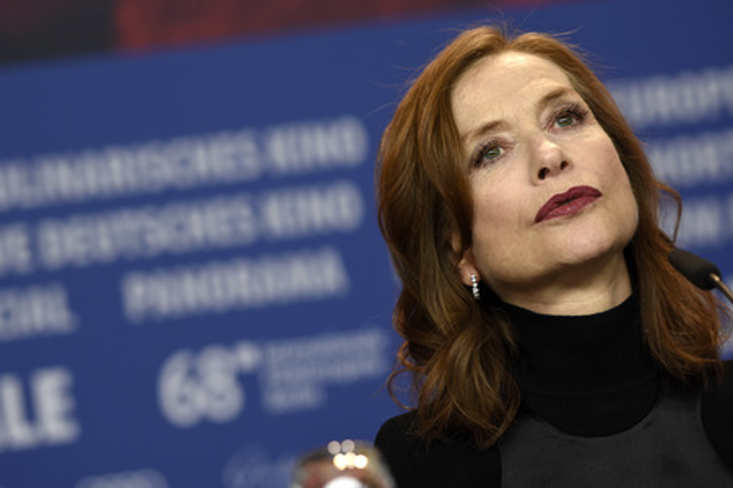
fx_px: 4883
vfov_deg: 5.7
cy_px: 244
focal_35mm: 240
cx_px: 366
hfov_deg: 8.6
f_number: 2.8
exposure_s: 1/500
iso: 640
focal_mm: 160
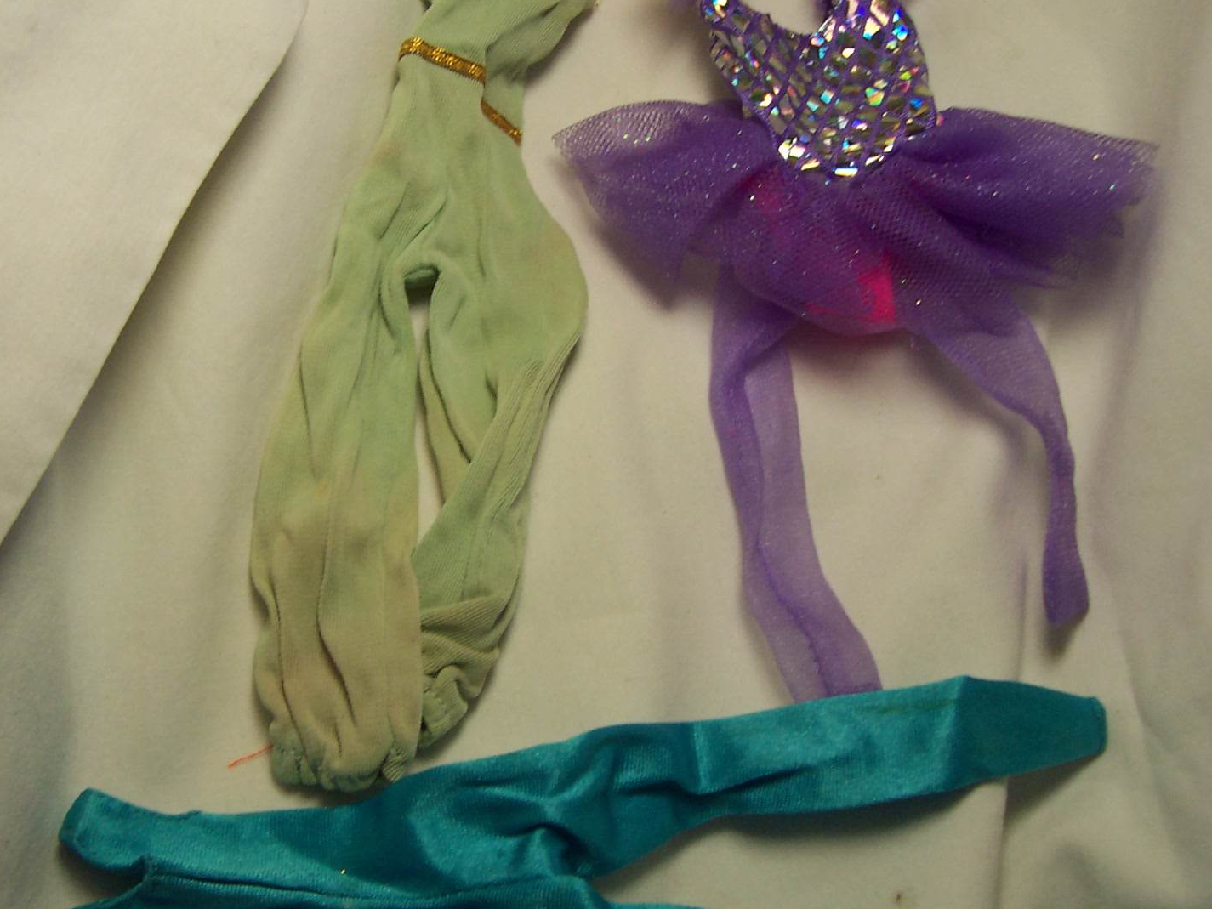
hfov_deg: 43.7
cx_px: 522
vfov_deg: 33.6
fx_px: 1506
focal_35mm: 43
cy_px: 505
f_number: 2.8
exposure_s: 1/125
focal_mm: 5.6
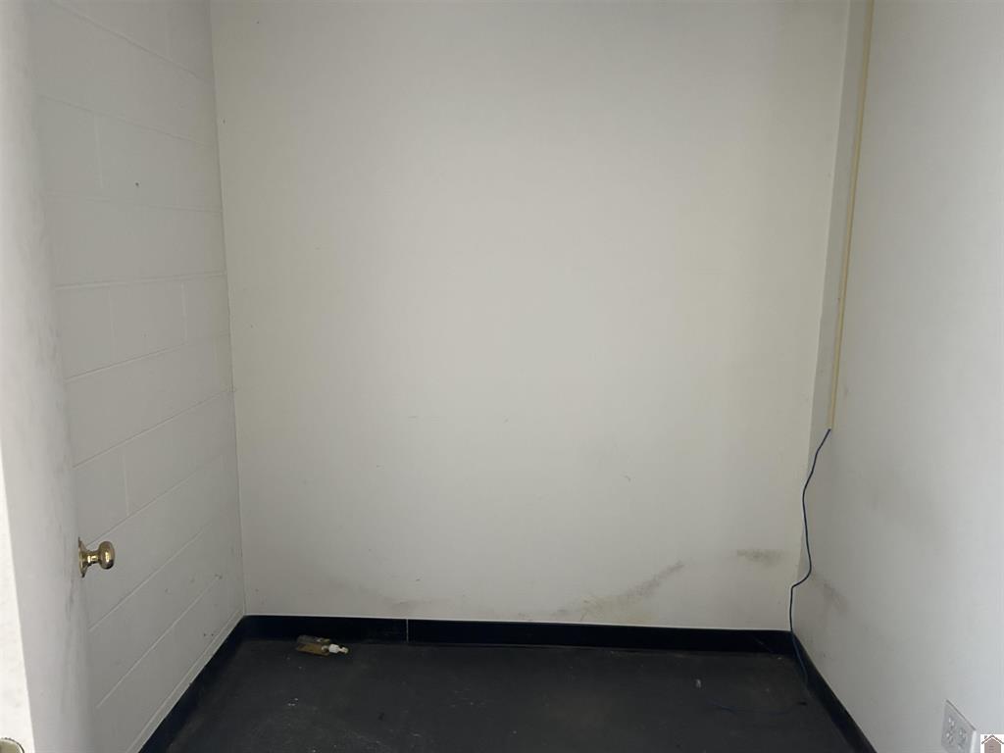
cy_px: 376
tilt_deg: -12.7
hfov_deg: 67.3
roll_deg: -1.4
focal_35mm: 26
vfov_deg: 53.1
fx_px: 754
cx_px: 502
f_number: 1.5
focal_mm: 5.7
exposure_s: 1/60
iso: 500
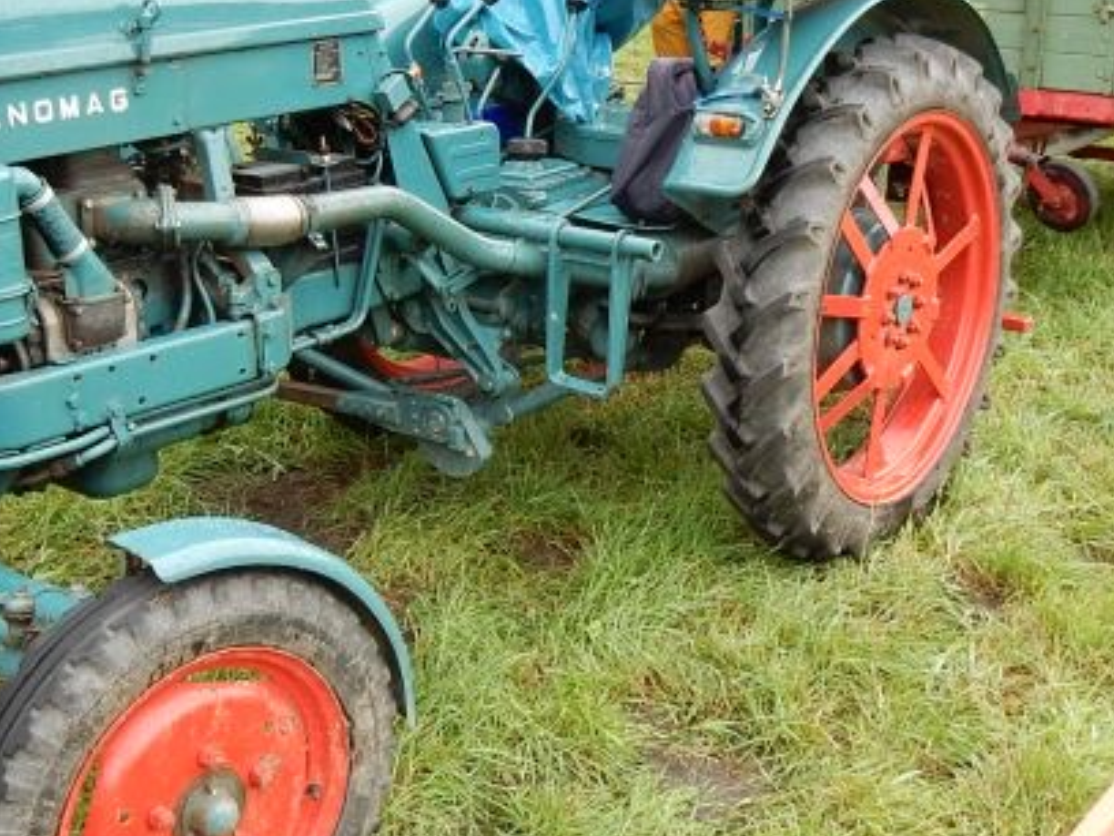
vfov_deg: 29.7
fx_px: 1577
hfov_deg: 38.9
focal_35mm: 49
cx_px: 522
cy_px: 415
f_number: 3.7
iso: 125
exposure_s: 1/125
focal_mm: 4.5
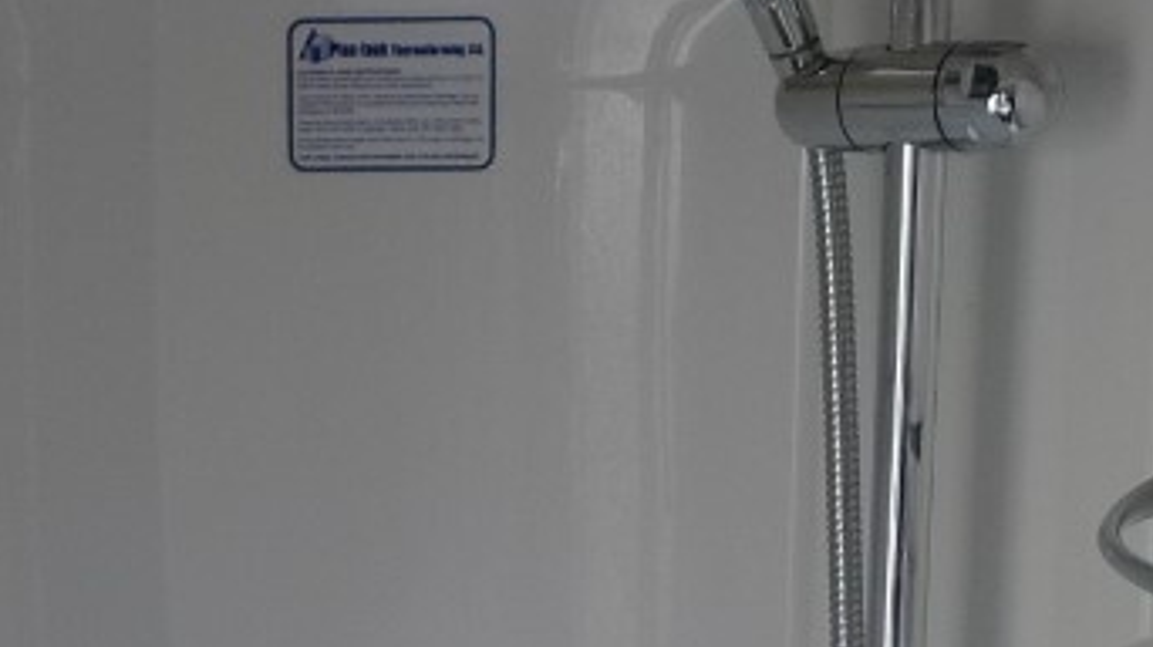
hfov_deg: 24.5
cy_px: 553
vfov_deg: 14.1
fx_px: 2597
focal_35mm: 85
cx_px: 194
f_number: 2
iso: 160
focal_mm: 5.1
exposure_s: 1/60
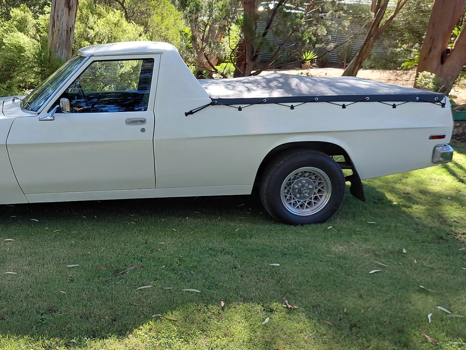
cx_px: 122
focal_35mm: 40
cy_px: 197
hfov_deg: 45.3
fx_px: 538
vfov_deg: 35.9
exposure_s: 1/241
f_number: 1.8
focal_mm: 4.69
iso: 50
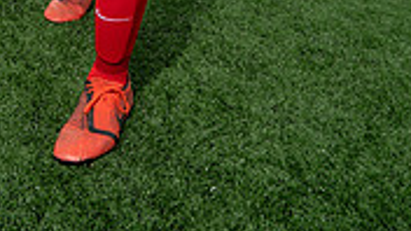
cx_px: 161
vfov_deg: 13.9
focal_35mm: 67
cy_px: -285
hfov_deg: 31.3
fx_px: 730
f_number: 8
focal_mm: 25
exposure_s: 1/250
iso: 200
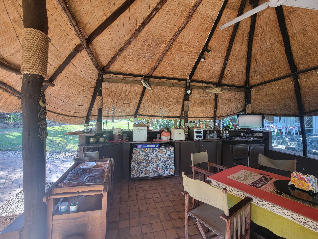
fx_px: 119
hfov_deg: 106.2
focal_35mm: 13
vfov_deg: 89.9
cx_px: 159
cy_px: 120
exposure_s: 1/60
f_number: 2.2
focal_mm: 2.2
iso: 80
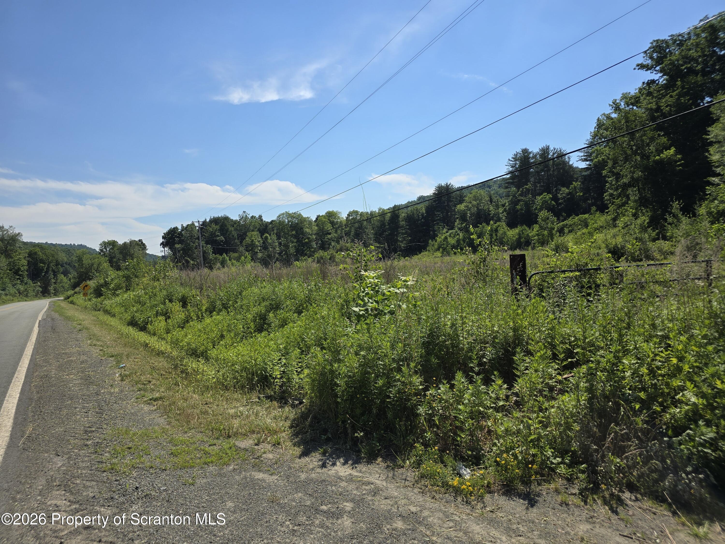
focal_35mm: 23
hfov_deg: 73.9
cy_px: 272
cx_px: 362
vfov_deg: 58.9
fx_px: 482
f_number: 1.7
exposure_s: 1/1350
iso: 12
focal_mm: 6.3
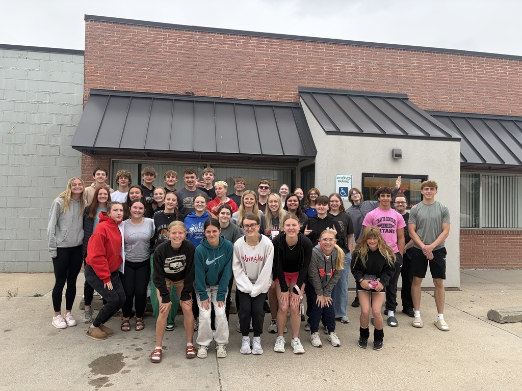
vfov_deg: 53.1
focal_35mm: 26
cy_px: 196
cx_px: 261
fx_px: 392
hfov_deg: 67.3
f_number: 1.6
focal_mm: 5.96
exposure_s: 1/1081
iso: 64
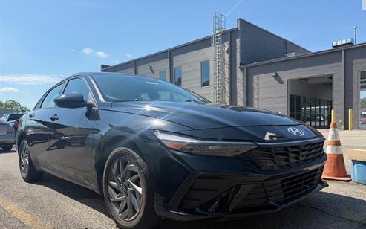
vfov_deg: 47.5
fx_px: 259
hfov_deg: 70.4
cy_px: 129
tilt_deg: -1.8
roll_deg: +1.1
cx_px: 186
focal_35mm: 26
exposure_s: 1/3584
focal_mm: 6.76
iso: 80
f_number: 1.78
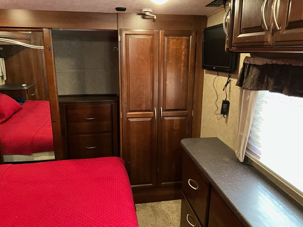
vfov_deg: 48.2
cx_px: 152
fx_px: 254
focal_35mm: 29
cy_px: 114
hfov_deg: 61.7
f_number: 1.8
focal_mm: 3
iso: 640
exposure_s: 1/27
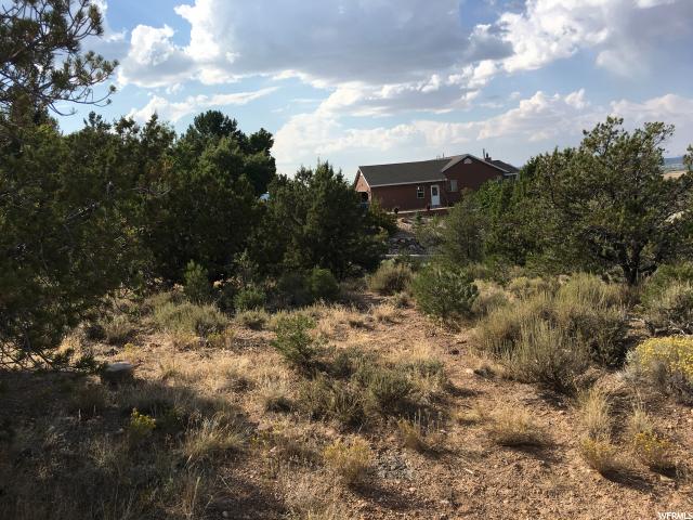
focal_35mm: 29
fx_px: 581
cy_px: 260
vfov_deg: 48.2
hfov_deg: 61.7
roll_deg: +4.0
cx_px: 346
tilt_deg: -8.1
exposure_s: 1/1972
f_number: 2.2
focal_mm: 4.15
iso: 25
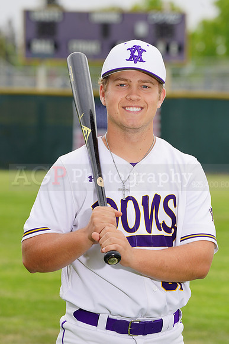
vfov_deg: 8.4
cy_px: 172
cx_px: 114
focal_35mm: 244
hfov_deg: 5.6
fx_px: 2327
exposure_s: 1/250
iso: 200
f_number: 9
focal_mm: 244
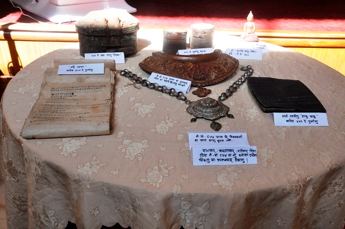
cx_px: 172
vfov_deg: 35.4
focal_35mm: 38
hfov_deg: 51.3
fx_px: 359
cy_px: 114
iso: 1250
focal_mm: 25
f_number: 8
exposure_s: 1/250
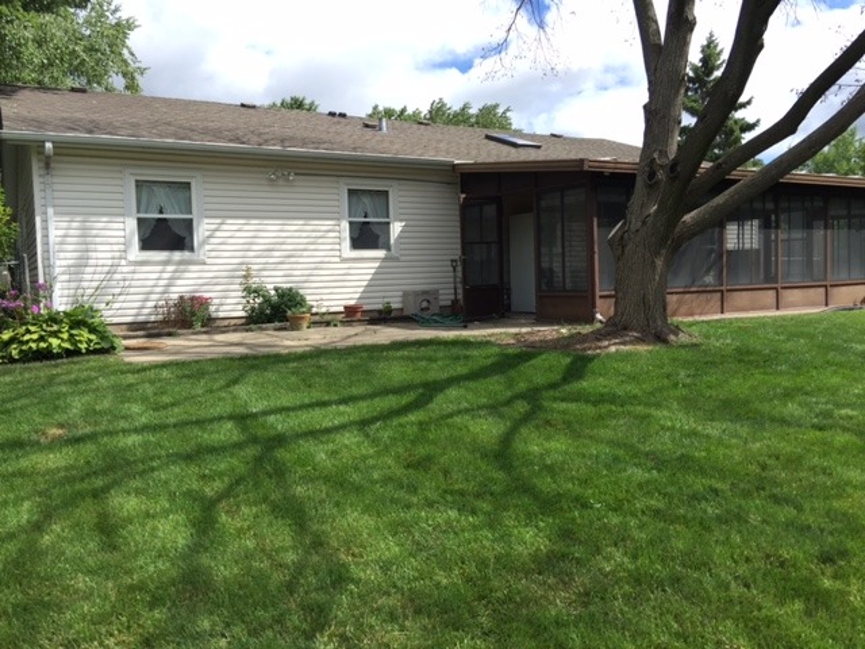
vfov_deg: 48.2
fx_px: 725
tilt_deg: -3.5
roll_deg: -0.2
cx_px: 432
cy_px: 324
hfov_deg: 61.7
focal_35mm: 29
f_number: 2.2
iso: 32
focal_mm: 4.15
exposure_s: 1/1130
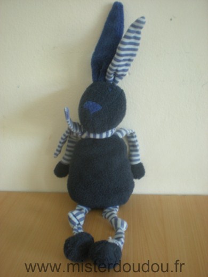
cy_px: 138
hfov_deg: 37.7
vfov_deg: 49.0
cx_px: 104
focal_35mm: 38
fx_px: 304
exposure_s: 1/11.1
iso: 200
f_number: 3.1
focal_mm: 6.3
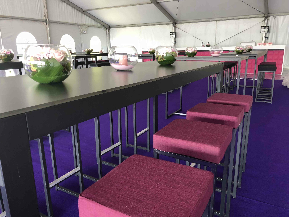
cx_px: 144
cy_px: 108
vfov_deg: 49.7
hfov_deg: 63.4
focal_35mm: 28
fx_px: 234
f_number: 1.8
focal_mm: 4
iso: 40
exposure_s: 1/30
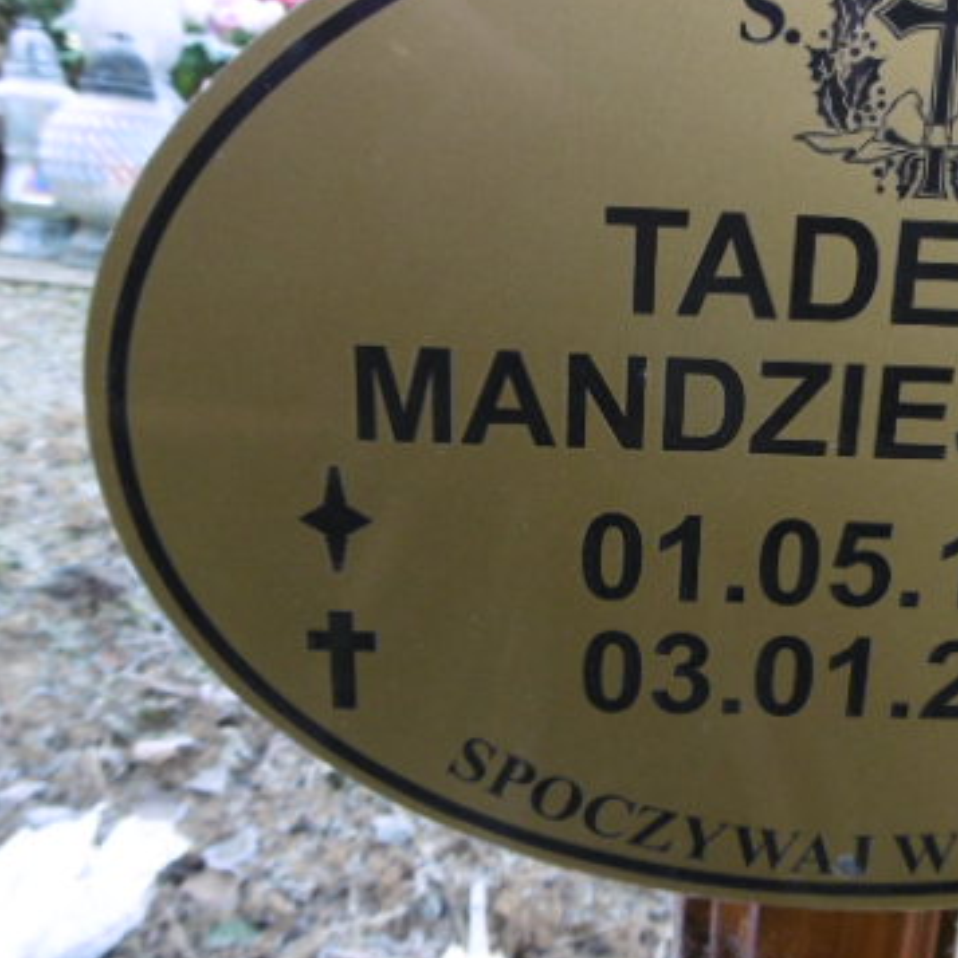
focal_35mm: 38
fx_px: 1190
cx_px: 682
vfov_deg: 43.8
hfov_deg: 42.9
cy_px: 459
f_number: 3.1
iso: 250
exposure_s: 1/60
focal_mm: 4.3
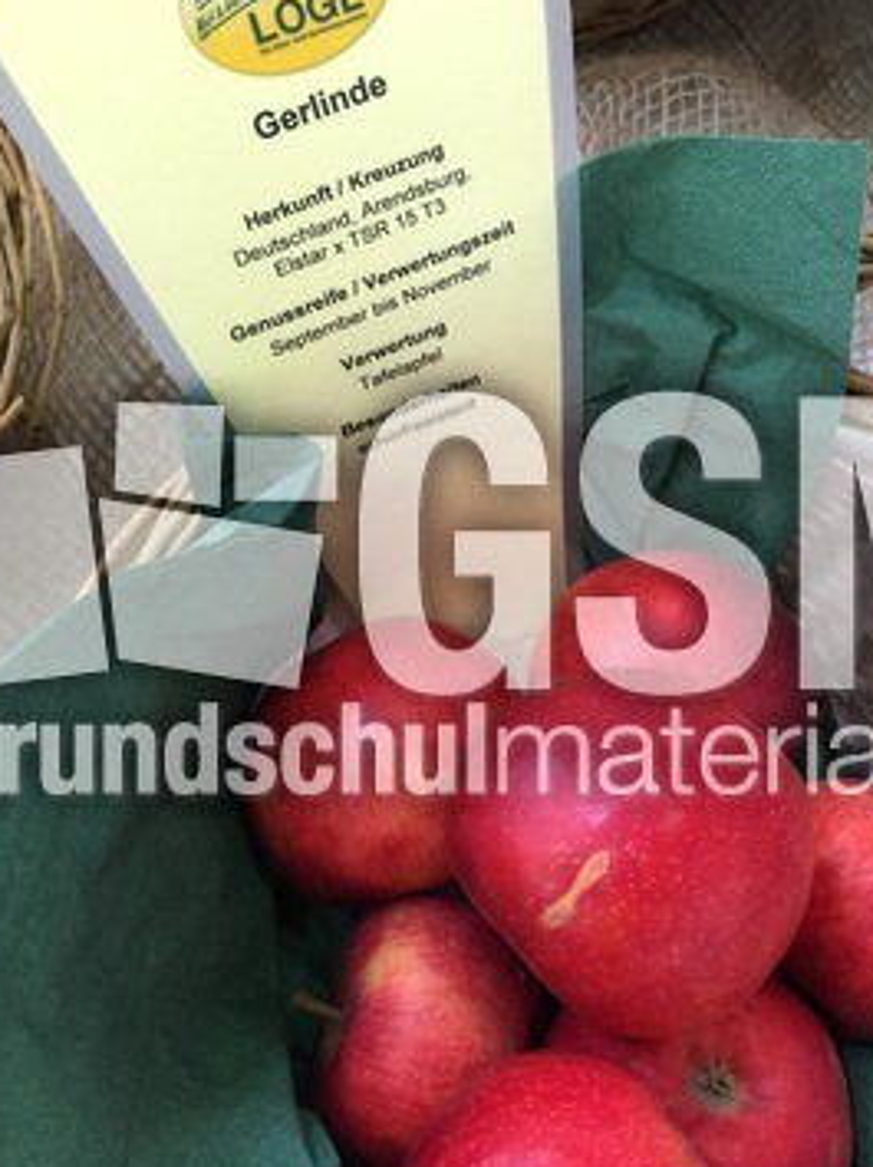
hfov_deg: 34.3
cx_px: 497
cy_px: 603
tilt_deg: -67.6
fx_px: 1414
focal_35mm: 42
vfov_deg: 44.8
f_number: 2.2
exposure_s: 1/15
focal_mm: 4.15
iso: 100
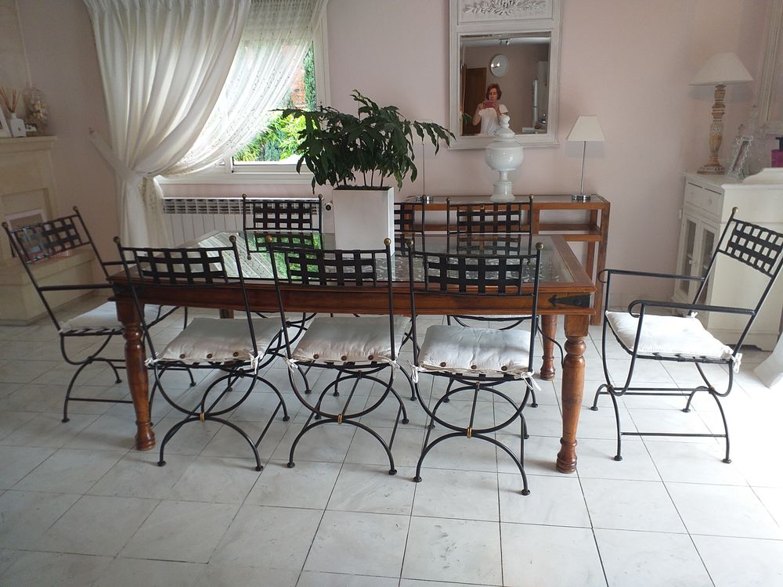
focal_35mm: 26
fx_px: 588
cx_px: 392
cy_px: 294
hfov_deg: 67.3
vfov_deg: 53.1
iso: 64
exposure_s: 1/50
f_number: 1.9
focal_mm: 3.6
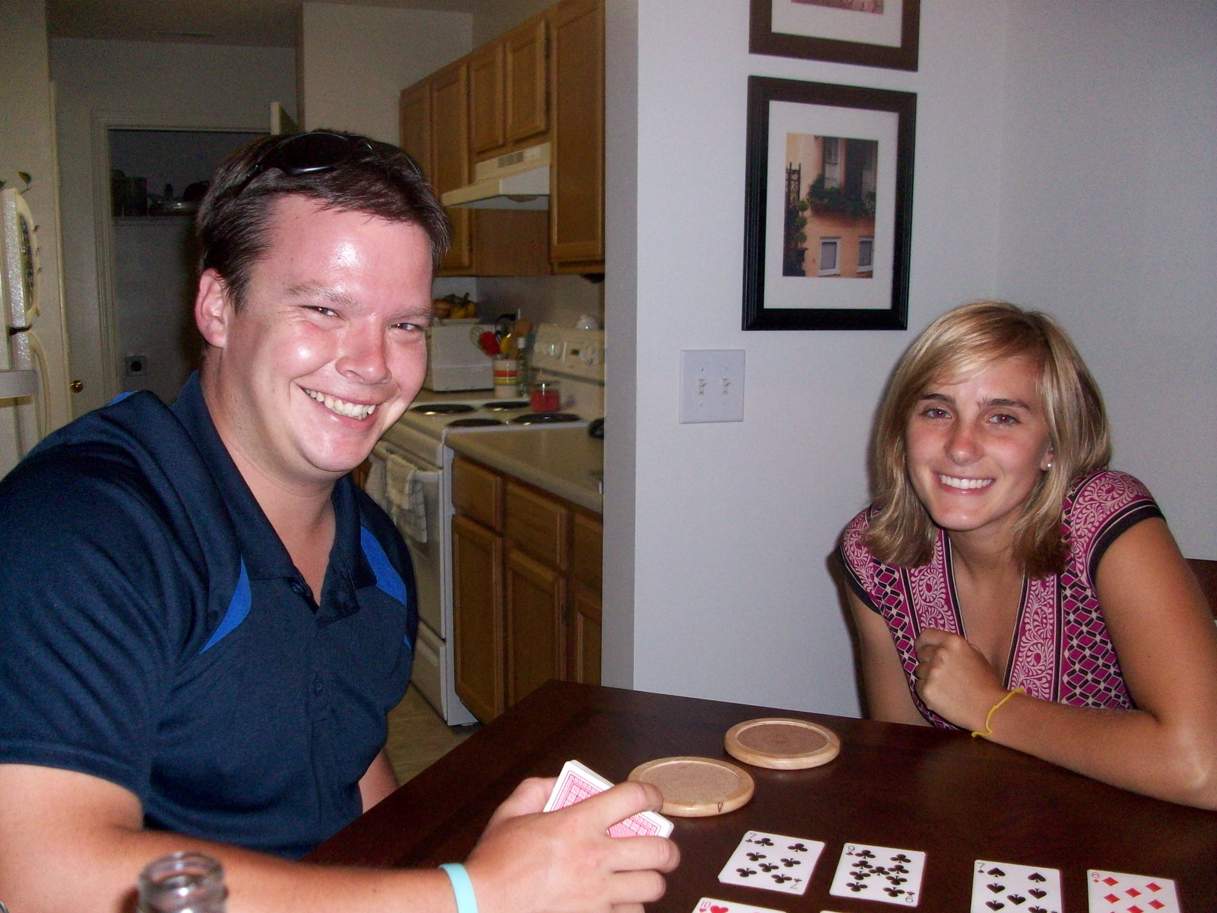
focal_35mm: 34
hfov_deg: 54.0
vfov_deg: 41.8
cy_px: 456
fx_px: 1195
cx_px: 608
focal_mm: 5.7
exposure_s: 1/60
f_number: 2.8
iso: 200
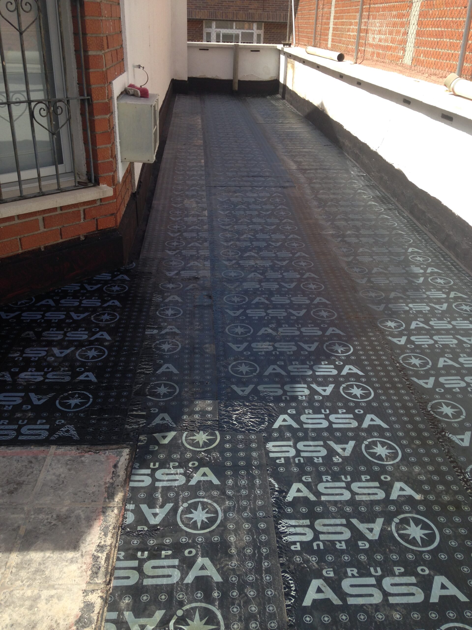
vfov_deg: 55.4
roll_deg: -0.5
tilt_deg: -26.7
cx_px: 236
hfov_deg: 42.9
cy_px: 315
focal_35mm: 33
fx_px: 600
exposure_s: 1/633
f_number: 2.4
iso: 50
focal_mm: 4.12
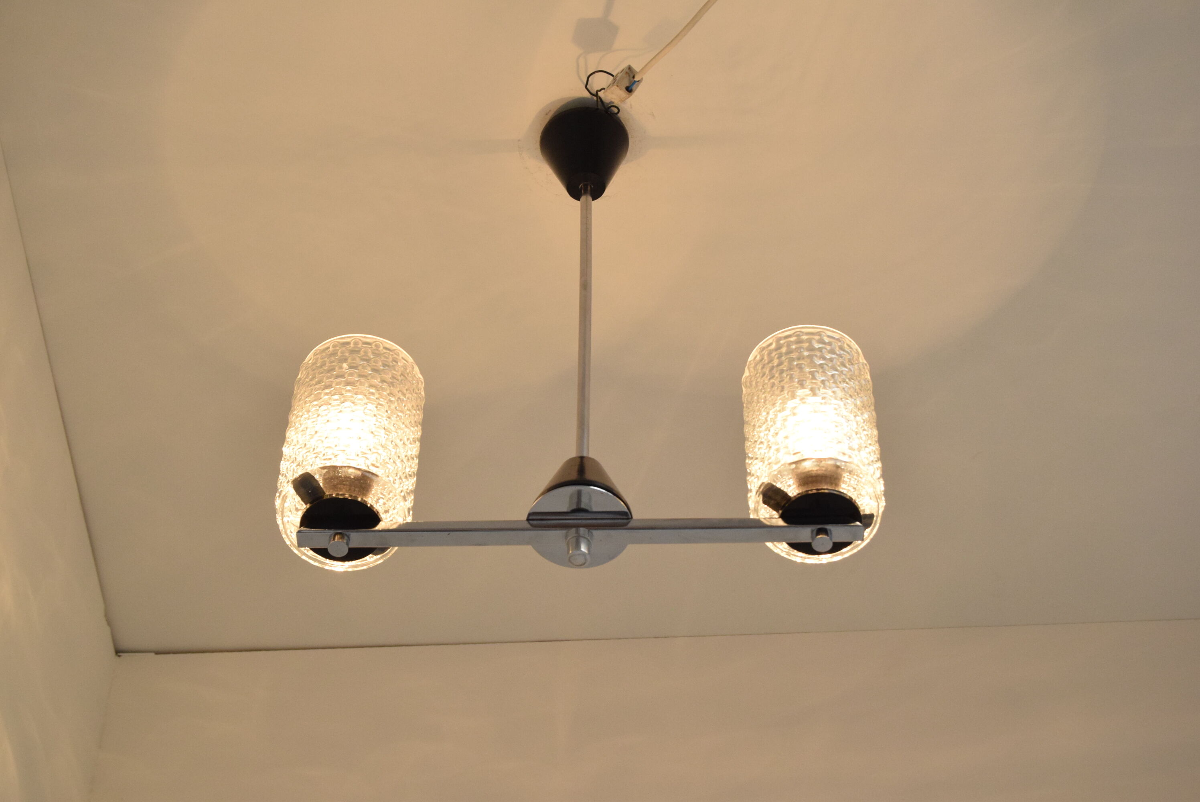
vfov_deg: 16.6
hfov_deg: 24.6
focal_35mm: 82
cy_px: 401
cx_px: 600
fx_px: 2752
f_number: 8
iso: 1600
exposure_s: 1/250
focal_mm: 55
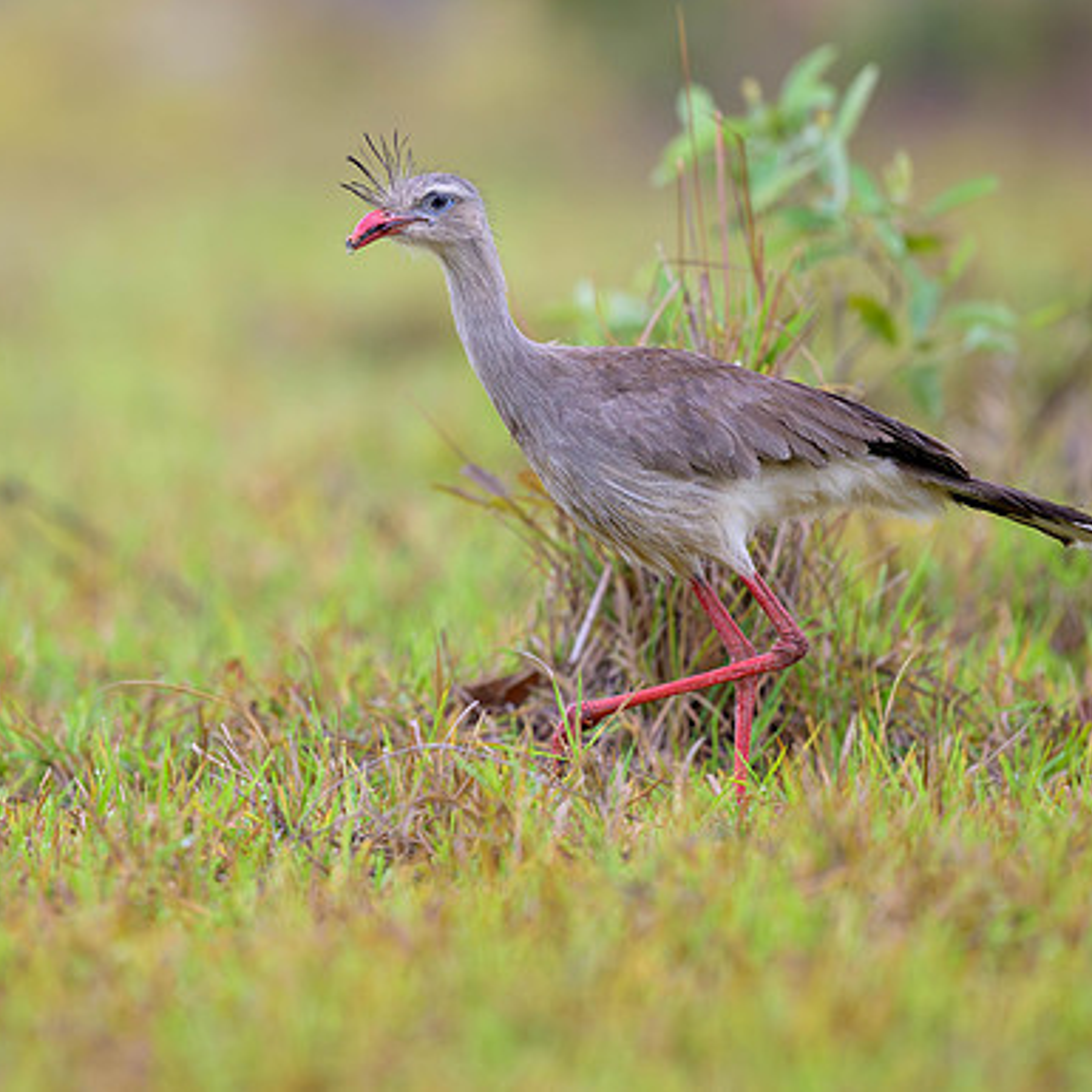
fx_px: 26411
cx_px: 377
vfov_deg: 2.4
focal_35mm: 740
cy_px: 323
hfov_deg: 2.4
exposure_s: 1/1250
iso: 800
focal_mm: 400
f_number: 2.8
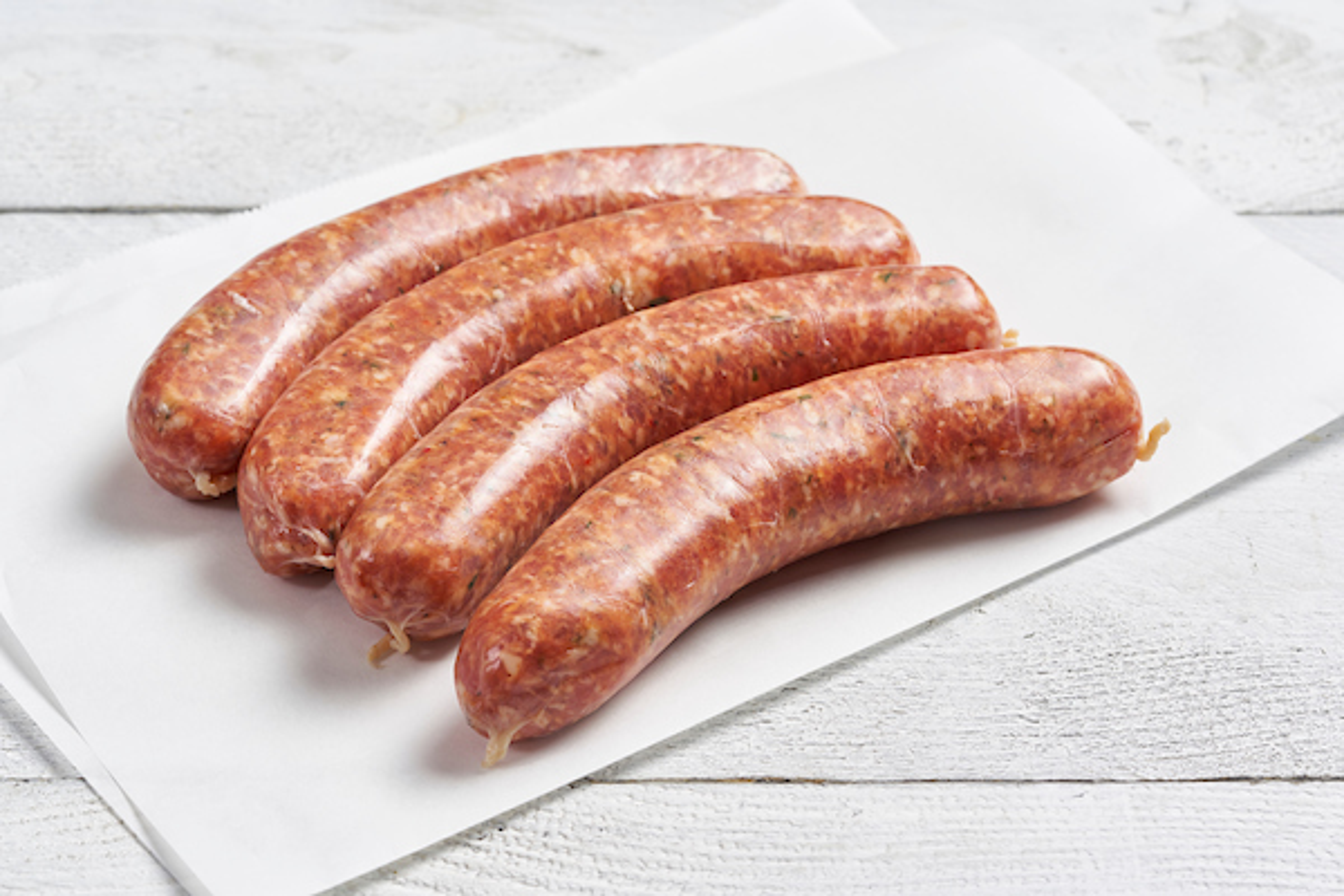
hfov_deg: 22.6
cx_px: 672
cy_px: 448
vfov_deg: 15.2
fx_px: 3360
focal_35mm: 90
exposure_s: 1/125
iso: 100
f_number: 11
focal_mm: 90
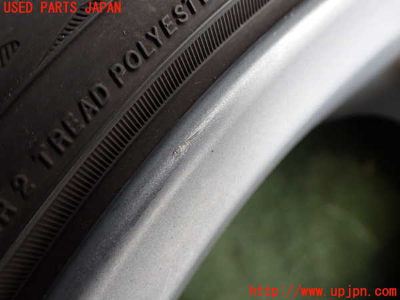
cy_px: 150
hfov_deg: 60.0
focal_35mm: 30
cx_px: 200
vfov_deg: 46.8
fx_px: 347
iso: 250
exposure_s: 1/125
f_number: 2.3
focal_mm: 5.4
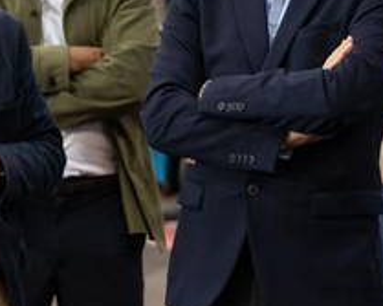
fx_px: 2844
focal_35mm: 251
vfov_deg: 6.1
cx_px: -59
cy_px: 355
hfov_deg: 7.6
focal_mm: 35
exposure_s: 1/125
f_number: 1.8
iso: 250
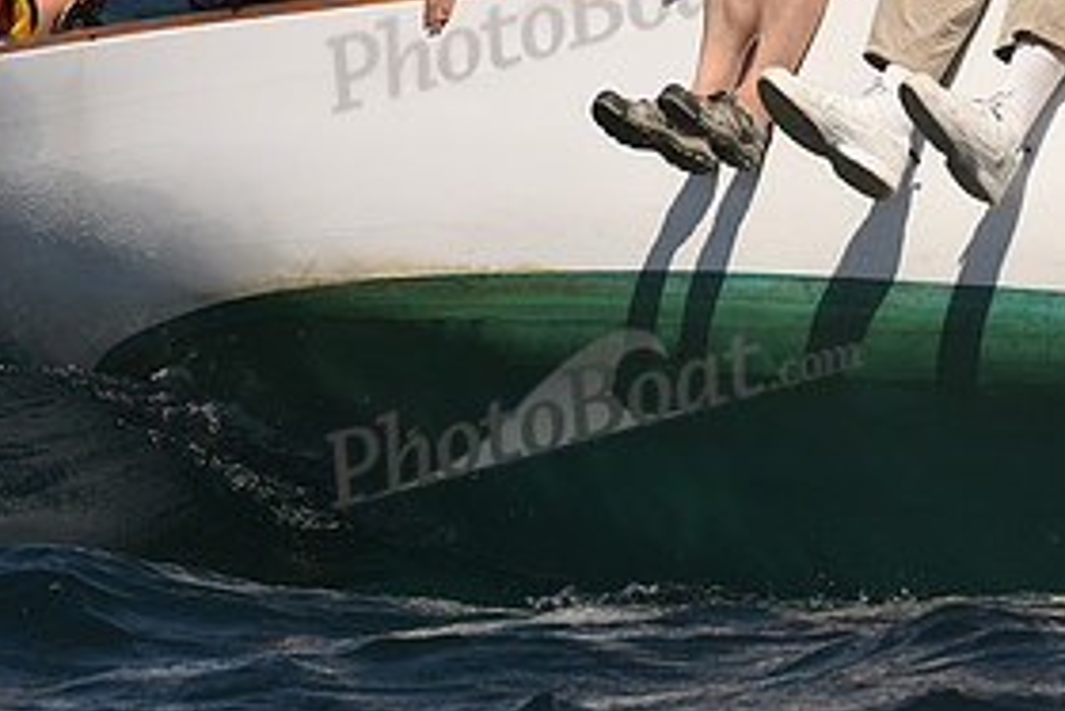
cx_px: 1061
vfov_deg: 3.0
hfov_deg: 4.5
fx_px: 13496
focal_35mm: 456
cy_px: 158
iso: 250
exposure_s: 1/1000
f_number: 7.1
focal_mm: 220
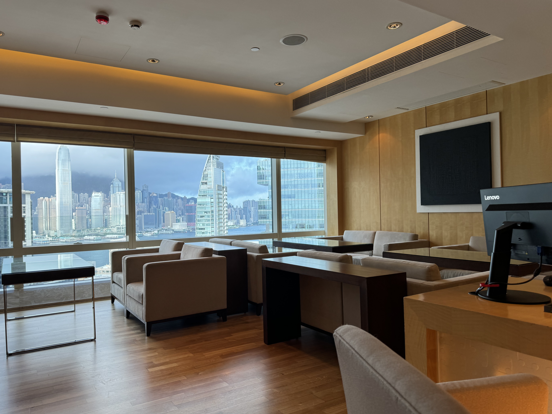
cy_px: 207
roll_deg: +2.0
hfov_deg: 69.4
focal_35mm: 25
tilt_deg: +0.0
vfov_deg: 54.9
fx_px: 399
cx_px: 267
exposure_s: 1/100
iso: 64
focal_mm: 6.76
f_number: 1.78
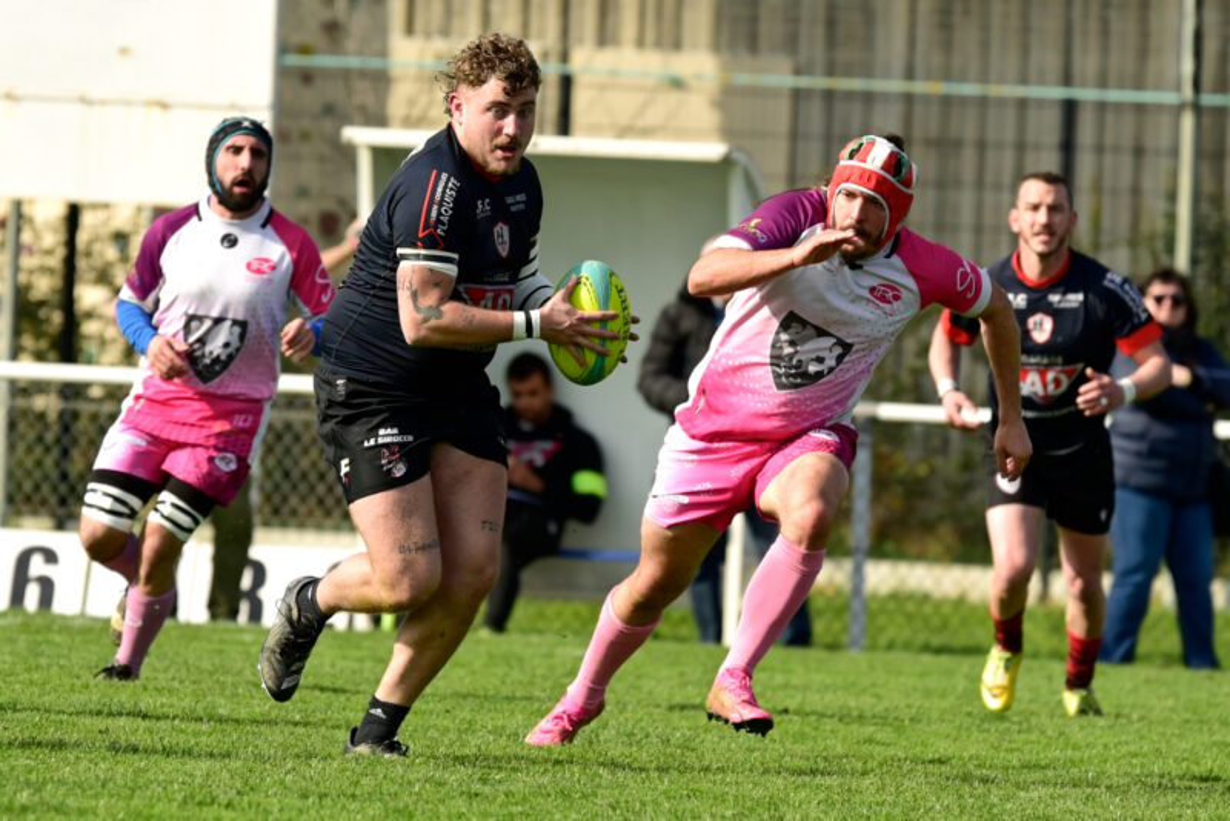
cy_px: 410
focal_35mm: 200
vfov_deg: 6.9
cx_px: 615
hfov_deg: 10.3
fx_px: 6835
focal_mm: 200
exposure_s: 1/2500
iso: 250
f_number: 3.5
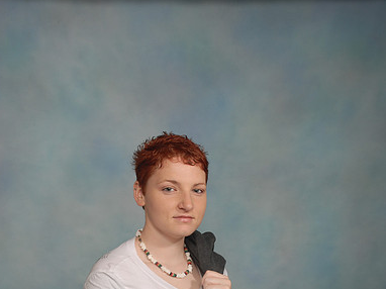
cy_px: 274
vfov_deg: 18.8
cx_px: 192
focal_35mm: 77
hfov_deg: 25.4
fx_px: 855
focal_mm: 35
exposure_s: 1/125
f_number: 5.6
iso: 100
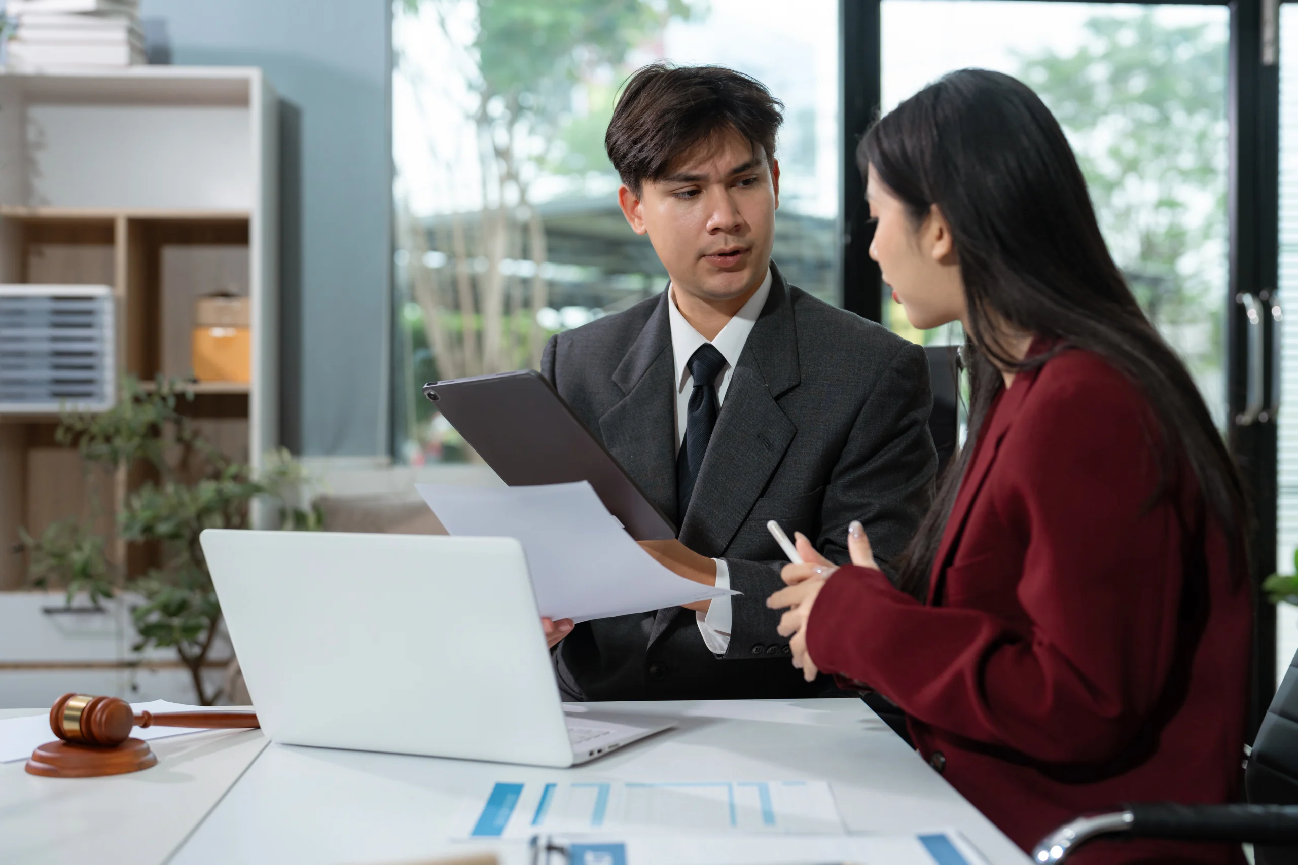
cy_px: 432
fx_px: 1803
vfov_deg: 27.0
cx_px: 649
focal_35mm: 50
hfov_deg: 39.6
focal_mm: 50
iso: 500
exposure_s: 1/400
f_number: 2.5
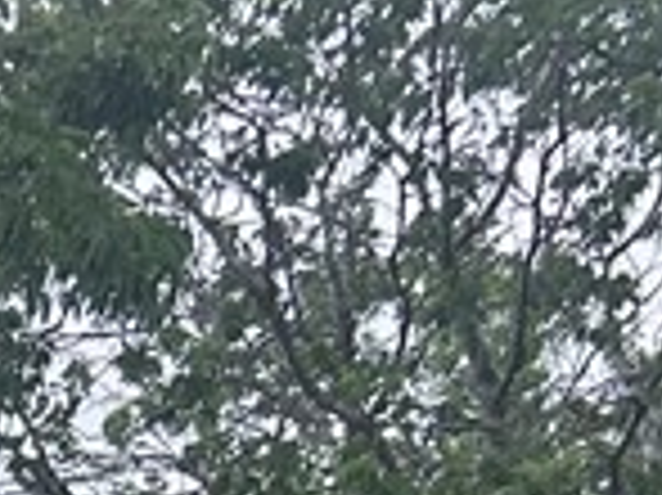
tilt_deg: -3.6
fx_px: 3459
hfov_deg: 9.5
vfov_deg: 7.1
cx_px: -1031
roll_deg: -0.4
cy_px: 1606
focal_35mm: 181
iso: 50
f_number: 1.5
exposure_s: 1/394
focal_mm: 5.7
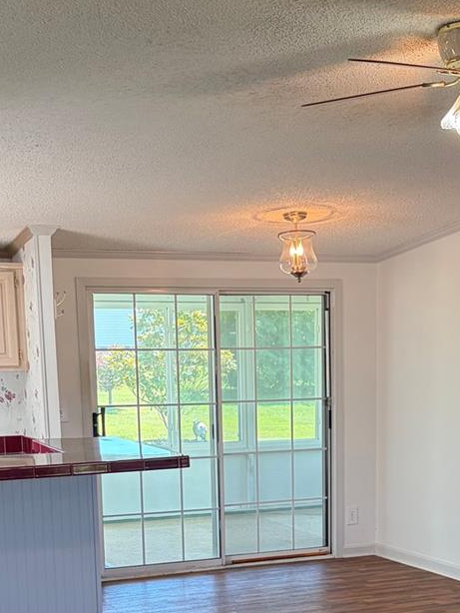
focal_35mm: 65
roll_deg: +1.0
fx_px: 1151
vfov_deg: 28.6
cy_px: 556
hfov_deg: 22.5
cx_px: 295
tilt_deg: -9.8
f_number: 1.6
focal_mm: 5.96
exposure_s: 1/126
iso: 100
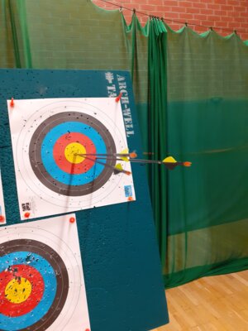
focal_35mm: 27
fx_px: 258
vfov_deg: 65.3
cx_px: 124
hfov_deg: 51.4
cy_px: 166
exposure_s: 1/25
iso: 250
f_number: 1.9
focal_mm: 3.6
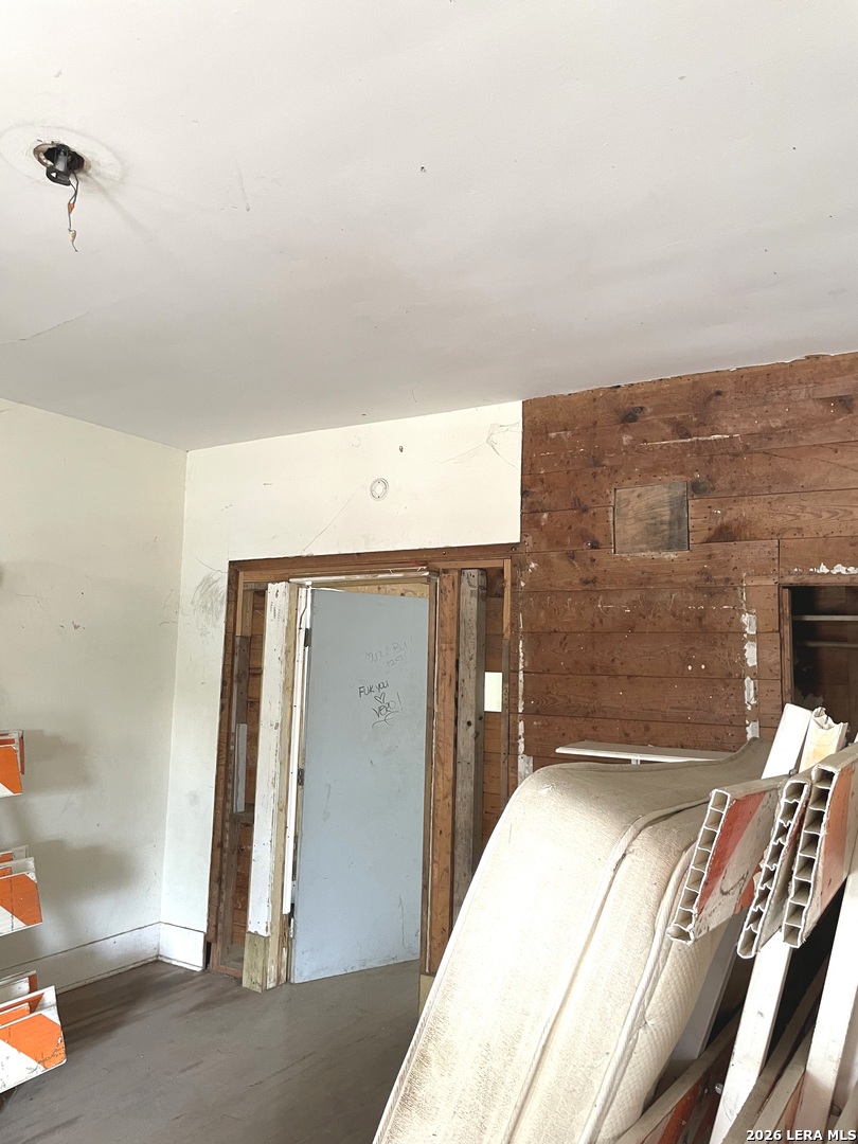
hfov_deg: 53.1
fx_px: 859
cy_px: 572
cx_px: 429
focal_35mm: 26
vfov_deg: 67.3
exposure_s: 1/60
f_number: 1.6
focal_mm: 4.2
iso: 160
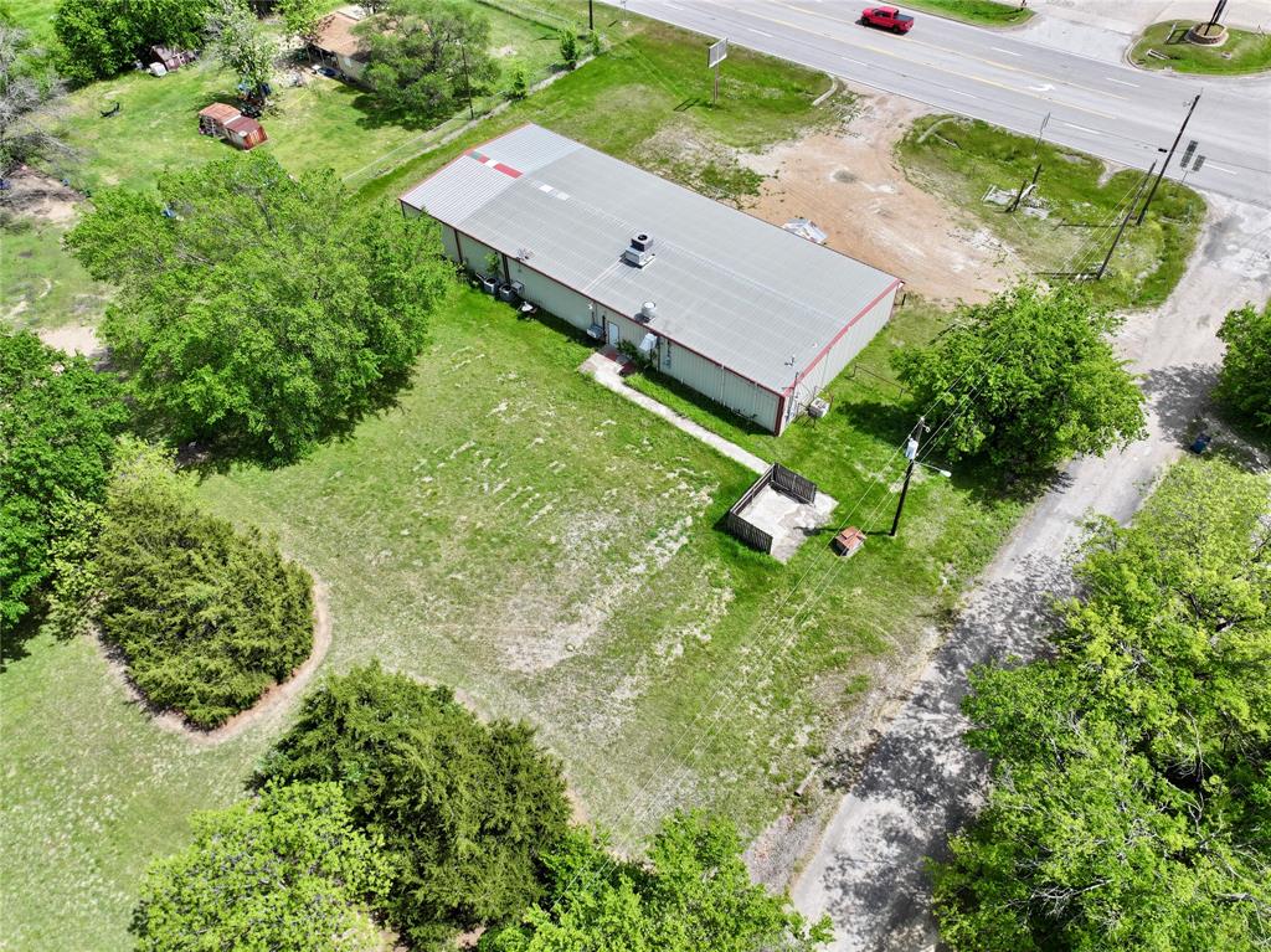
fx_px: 881
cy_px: 476
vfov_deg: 56.8
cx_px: 636
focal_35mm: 24
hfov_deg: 71.6
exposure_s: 1/1600
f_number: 2.8
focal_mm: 12.29
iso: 100
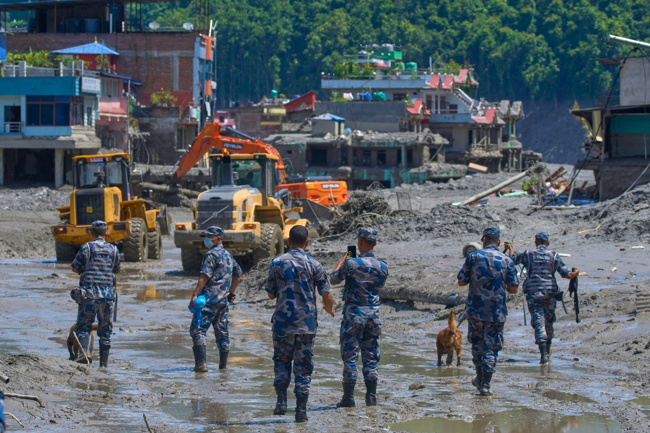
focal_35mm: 166
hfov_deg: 12.4
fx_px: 2997
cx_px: 325
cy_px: 216
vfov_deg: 8.3
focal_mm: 111
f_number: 6.3
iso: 640
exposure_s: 1/3200
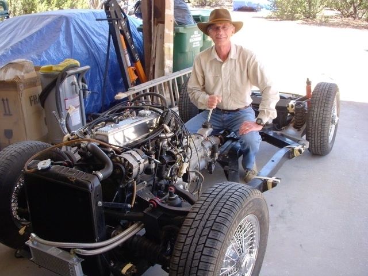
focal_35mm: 38
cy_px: 138
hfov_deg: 49.0
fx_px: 404
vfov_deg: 37.7
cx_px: 184
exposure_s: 1/50
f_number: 3.3
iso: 100
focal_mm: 6.3
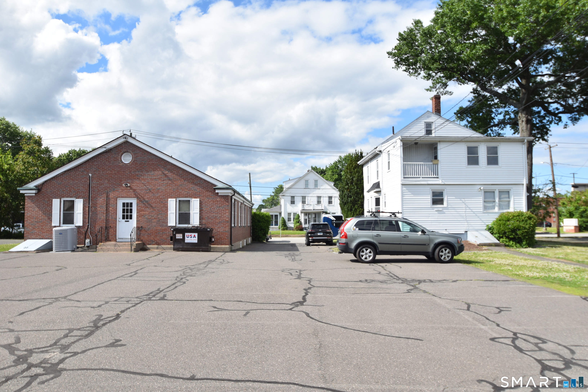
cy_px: 196
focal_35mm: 28
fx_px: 465
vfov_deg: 45.7
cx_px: 294
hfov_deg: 64.6
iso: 200
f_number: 10
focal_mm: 19
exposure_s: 1/400
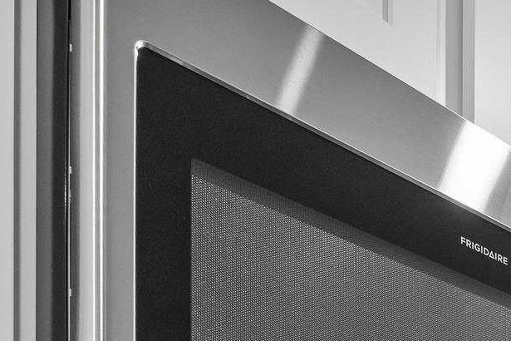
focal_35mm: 67
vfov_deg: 16.2
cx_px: 803
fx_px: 951
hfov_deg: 23.1
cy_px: 660
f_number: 6.3
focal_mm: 11
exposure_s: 1/10
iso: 200
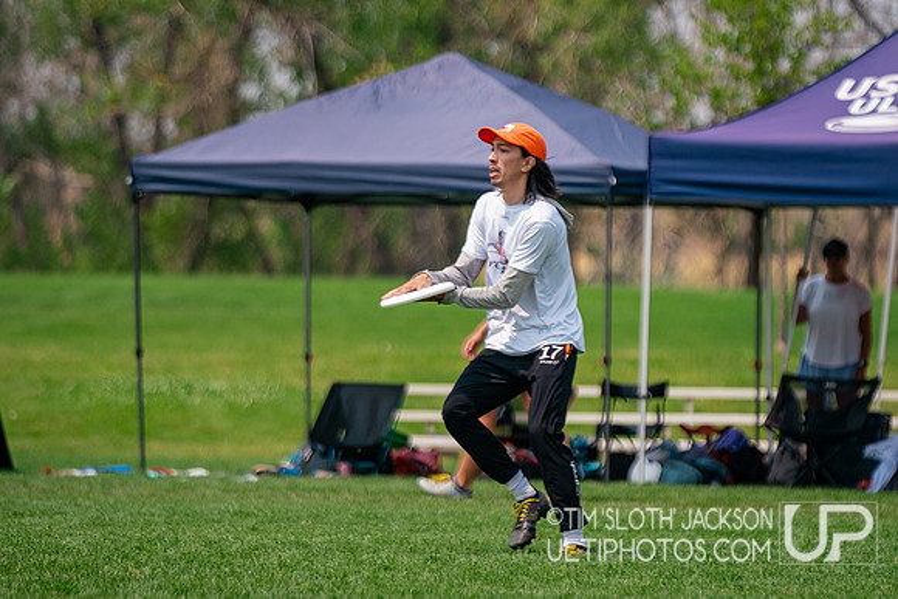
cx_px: 549
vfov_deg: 3.9
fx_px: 8718
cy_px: 293
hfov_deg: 5.9
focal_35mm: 349
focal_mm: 200
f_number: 2.8
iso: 400
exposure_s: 1/6400
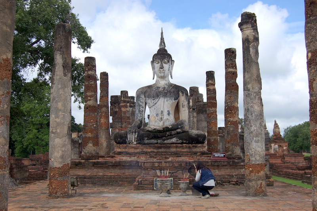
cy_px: 106
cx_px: 158
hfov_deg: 49.6
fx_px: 343
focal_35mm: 39
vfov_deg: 34.2
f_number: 6.3
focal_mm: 26
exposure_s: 1/500
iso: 200
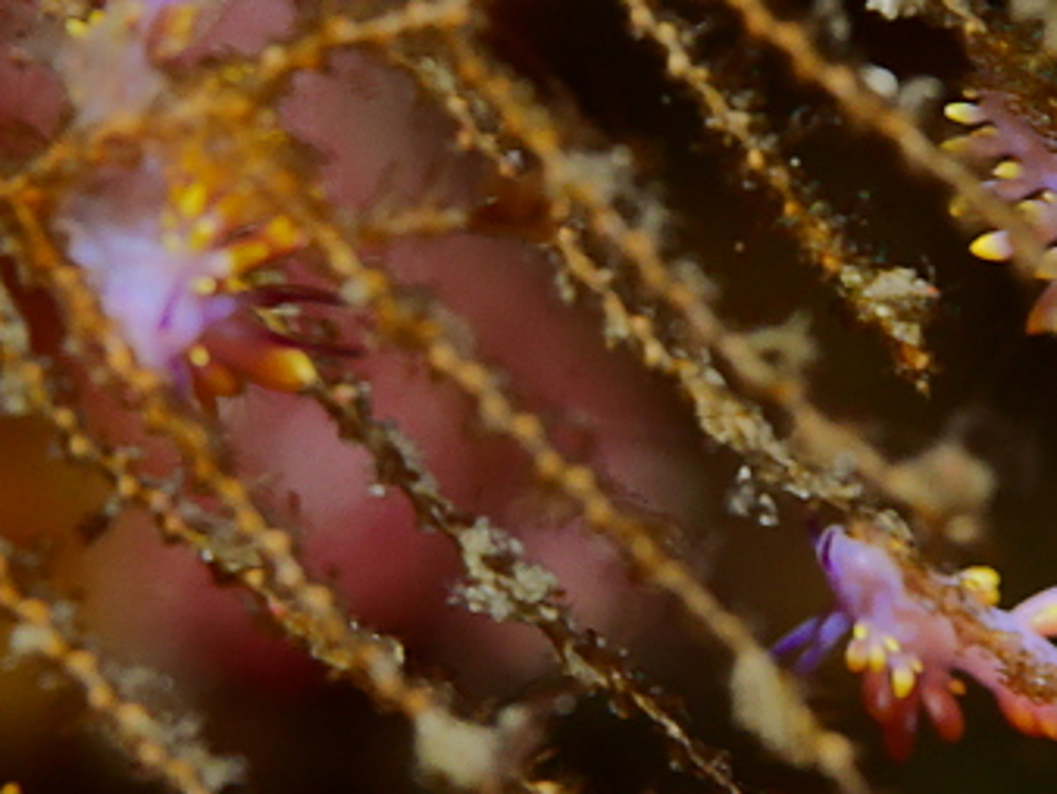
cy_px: 366
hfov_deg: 9.2
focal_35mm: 213
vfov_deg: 7.0
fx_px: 6509
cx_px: 1077
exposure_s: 1/100
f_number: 11
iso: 800
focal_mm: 45
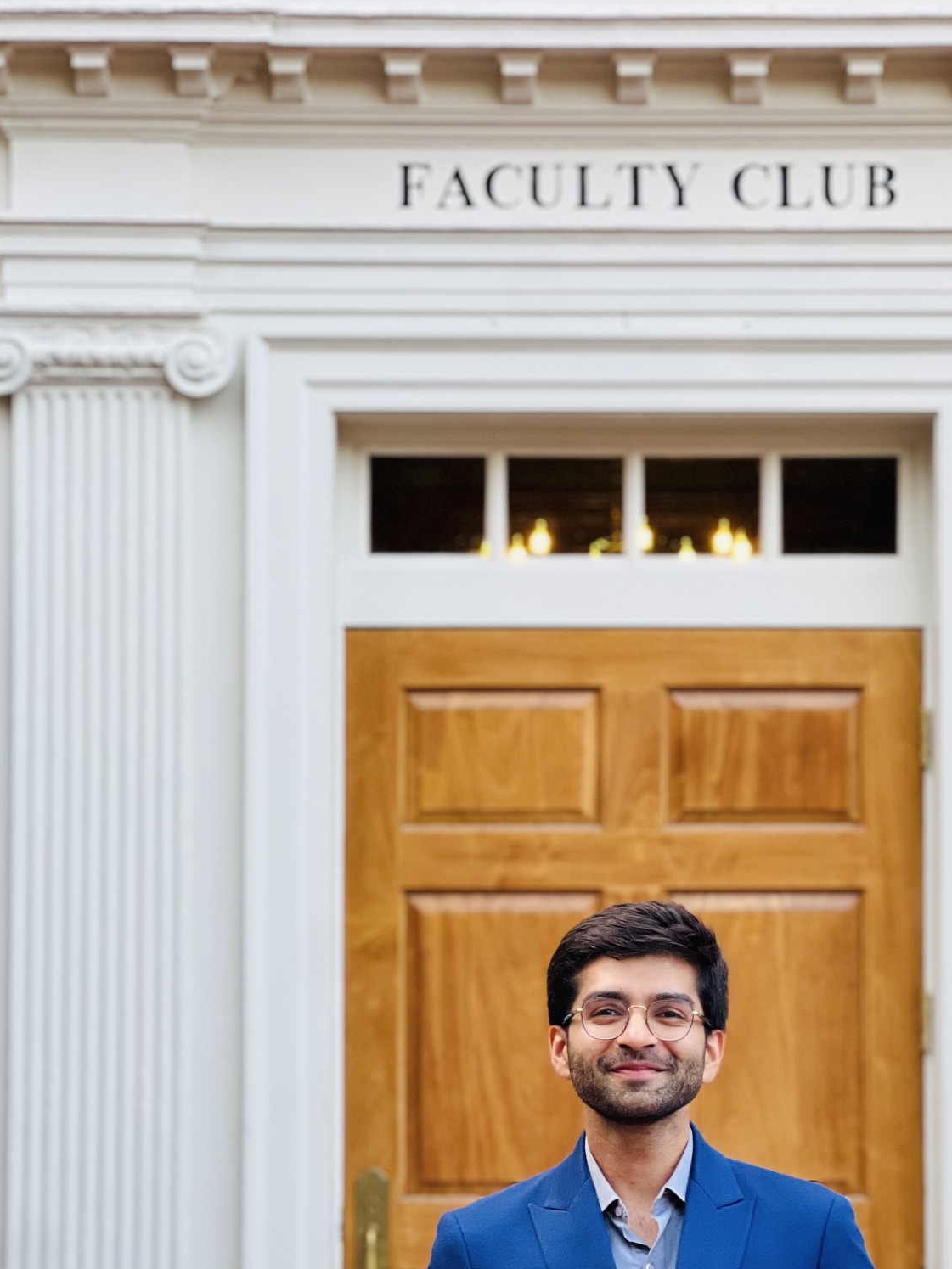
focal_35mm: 103
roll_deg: +0.2
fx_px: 3777
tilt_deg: +3.6
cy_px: 833
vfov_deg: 19.0
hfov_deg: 14.3
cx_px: 621
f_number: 2.8
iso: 200
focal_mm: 9
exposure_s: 1/121
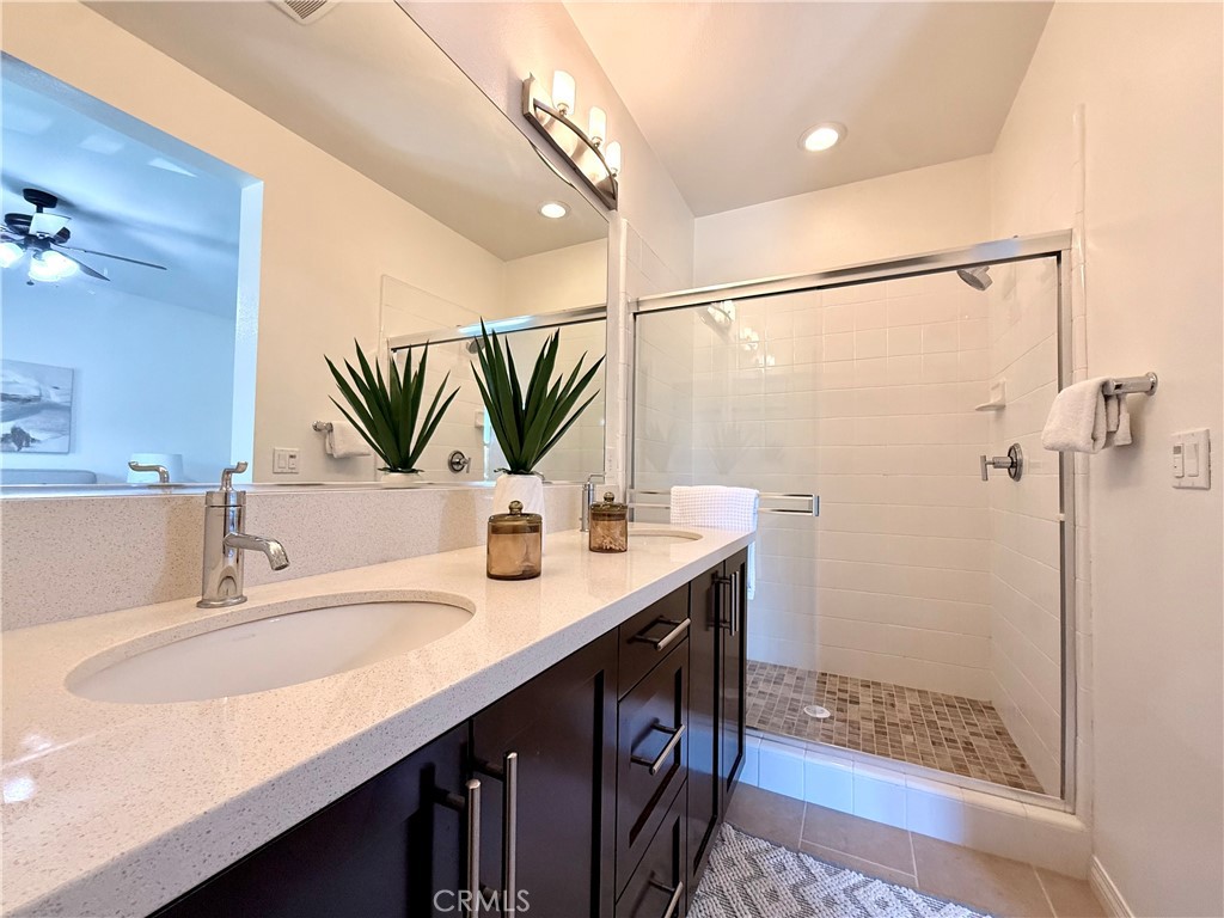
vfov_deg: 85.7
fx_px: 495
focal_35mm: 14
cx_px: 612
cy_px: 459
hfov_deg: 102.1
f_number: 2.2
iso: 320
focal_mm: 2.22
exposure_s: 1/120
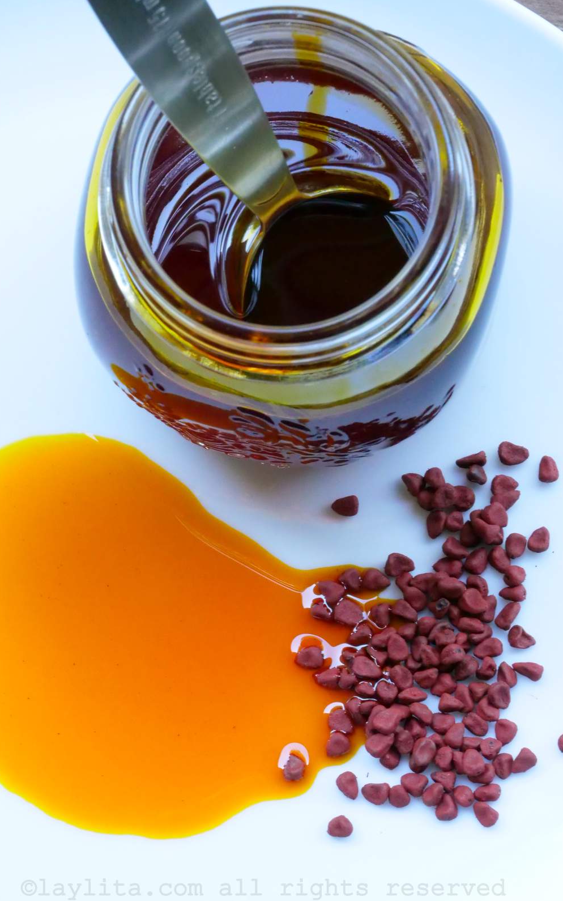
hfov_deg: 10.2
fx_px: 3142
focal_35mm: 128
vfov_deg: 16.3
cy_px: 452
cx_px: 259
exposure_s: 1/40
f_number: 14
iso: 6400
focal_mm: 60
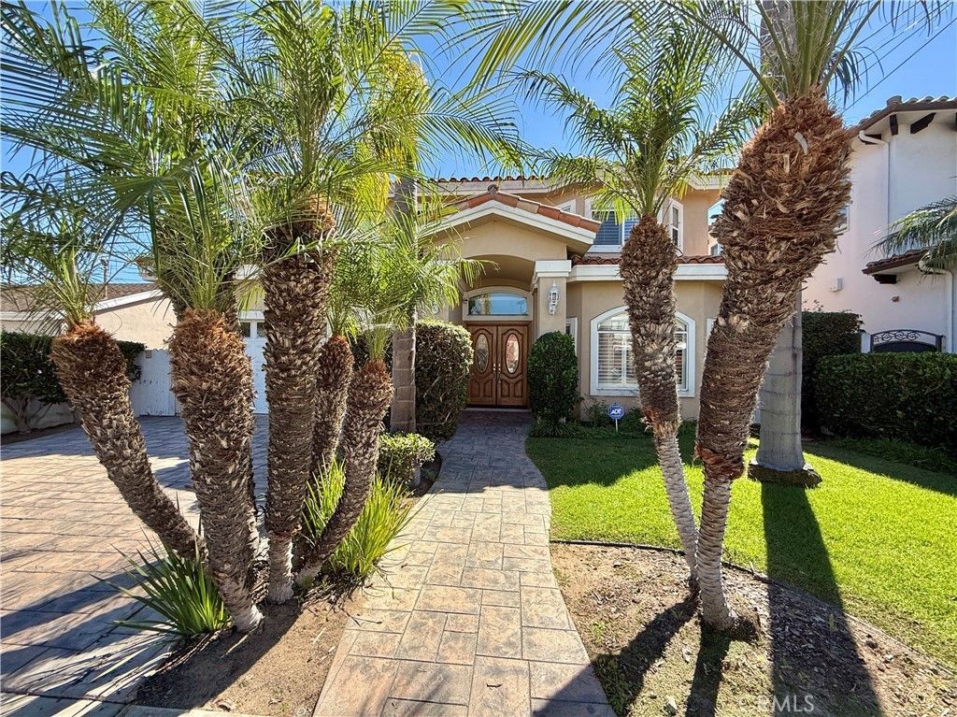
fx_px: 387
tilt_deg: +1.0
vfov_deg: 85.6
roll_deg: +0.0
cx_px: 478
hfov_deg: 102.1
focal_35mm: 14
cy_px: 358
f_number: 2.2
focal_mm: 2.22
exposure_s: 1/590
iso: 64
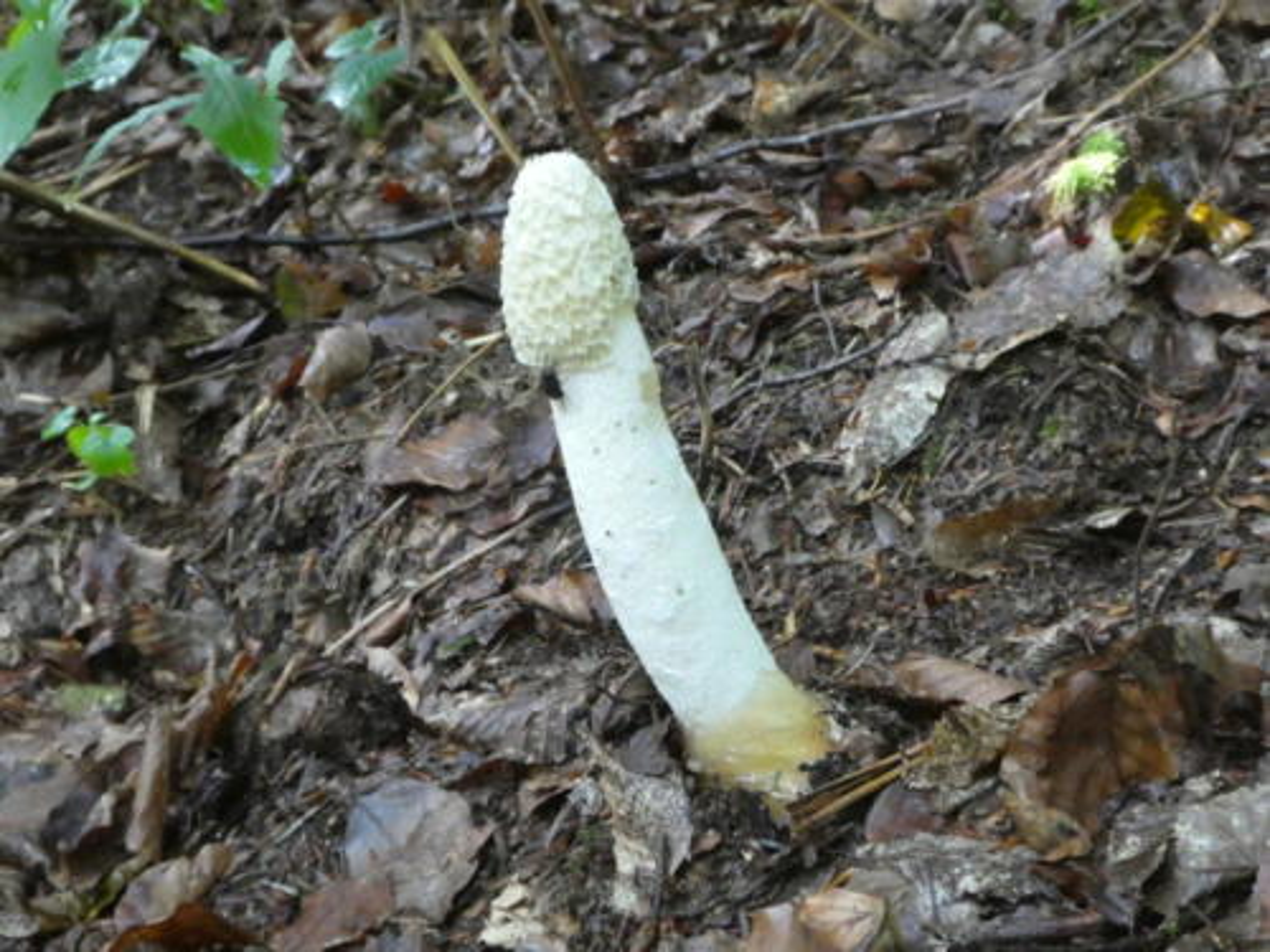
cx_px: 635
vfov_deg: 29.1
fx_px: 1834
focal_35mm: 50
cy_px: 476
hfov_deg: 38.2
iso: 1600
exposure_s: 1/50
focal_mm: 9
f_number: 4.1
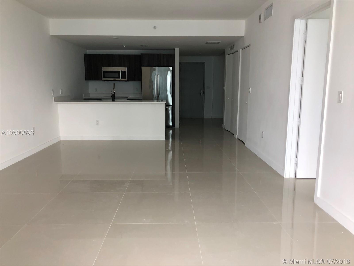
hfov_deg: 63.4
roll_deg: +0.6
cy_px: 133
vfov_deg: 49.7
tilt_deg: -9.1
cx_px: 177
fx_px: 286
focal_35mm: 28
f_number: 1.8
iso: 50
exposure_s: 1/120
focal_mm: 4
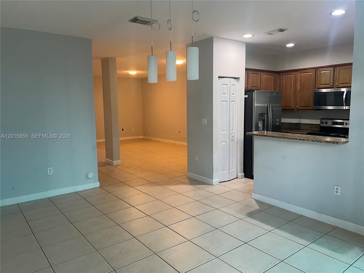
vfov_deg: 53.1
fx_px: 273
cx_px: 182
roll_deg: +0.2
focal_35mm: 26
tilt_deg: -6.8
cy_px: 136
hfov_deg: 67.3
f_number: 1.5
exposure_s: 1/60
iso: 100
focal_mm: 5.7
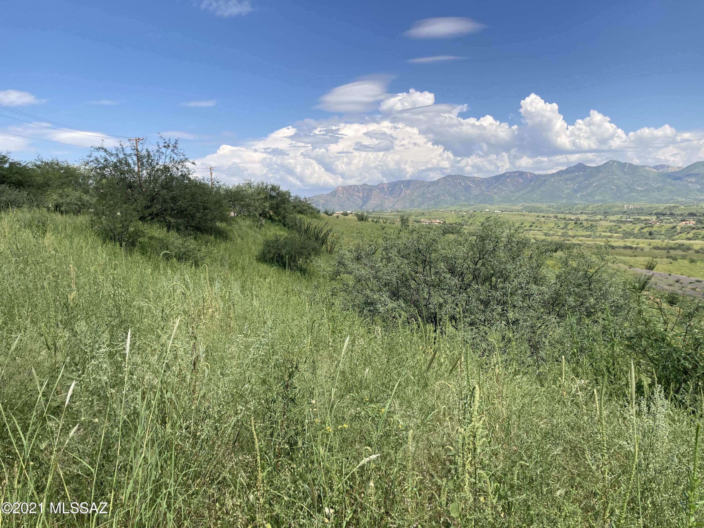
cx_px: 352
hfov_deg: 63.4
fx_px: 569
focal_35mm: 28
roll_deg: +1.3
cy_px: 264
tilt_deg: -0.3
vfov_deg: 49.7
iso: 20
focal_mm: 3.99
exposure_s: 1/1845
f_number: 1.8
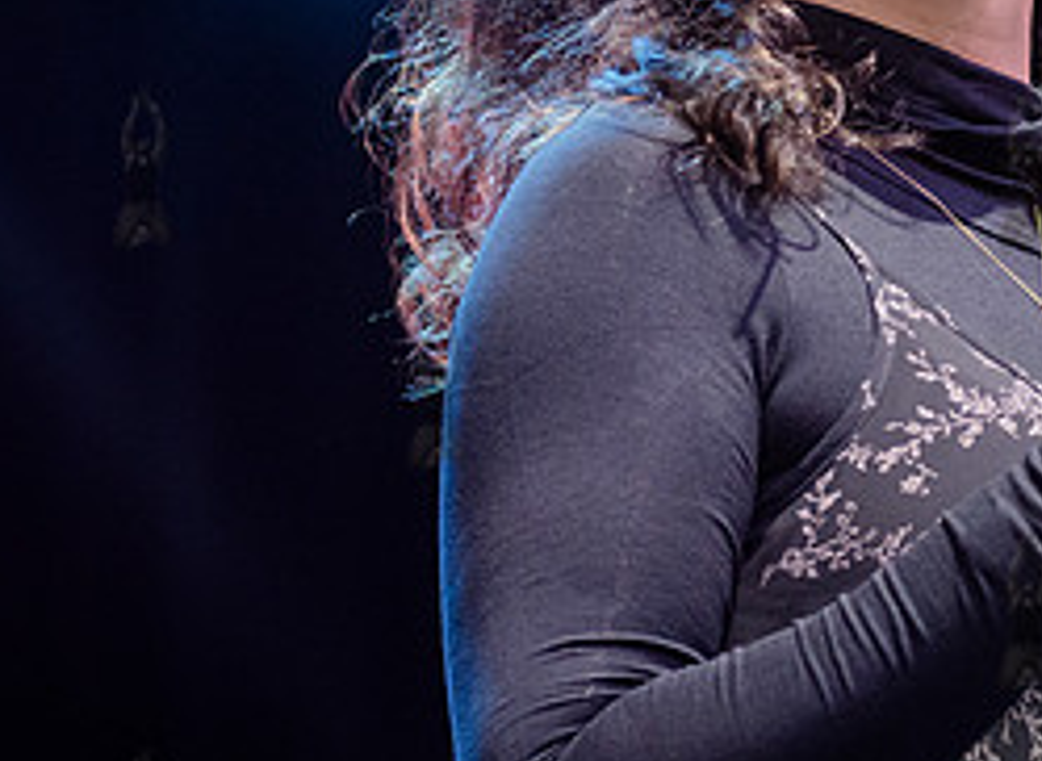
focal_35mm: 313
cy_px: 116
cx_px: 837
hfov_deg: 6.4
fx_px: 9336
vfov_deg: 4.7
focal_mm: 120
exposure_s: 1/500
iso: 3200
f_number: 4.5
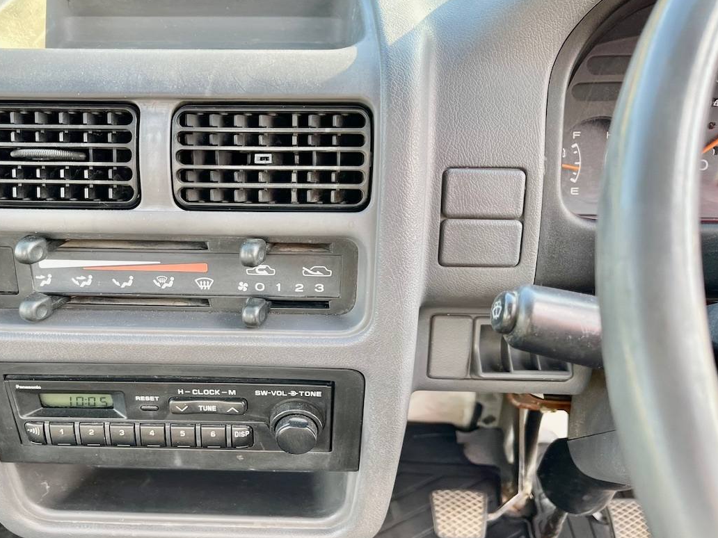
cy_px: 297
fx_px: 643
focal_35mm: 31
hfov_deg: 57.8
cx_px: 280
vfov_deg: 45.4
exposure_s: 1/121
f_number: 1.6
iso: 100
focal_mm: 5.1
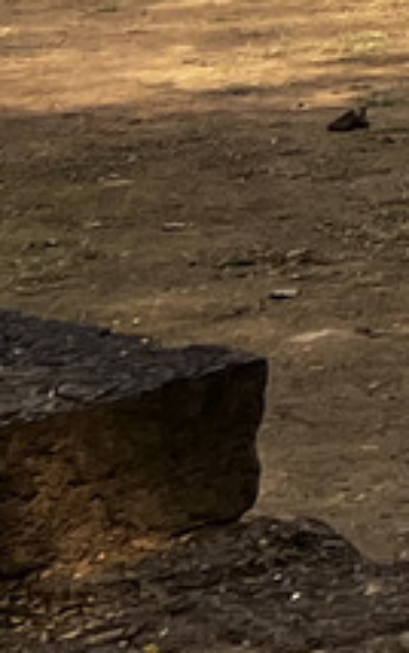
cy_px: -955
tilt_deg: +7.0
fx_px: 3669
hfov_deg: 5.1
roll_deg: +0.9
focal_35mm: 206
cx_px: 2021
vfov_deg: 9.1
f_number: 1.5
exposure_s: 1/2762
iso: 50
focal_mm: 5.7
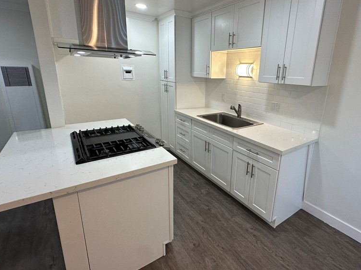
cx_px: 208
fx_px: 198
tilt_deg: -15.3
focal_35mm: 19
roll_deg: +0.0
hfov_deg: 84.1
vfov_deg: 68.6
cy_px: 126
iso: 125
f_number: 2.2
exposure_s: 1/120
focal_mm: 2.22
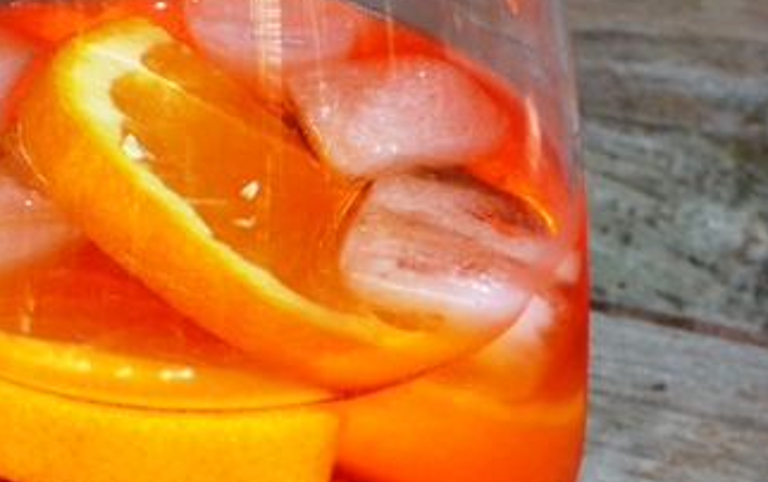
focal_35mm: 202
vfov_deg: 6.5
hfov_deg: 10.3
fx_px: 4232
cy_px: 212
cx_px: 148
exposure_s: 1/40
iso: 100
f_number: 4.7
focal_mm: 16.3
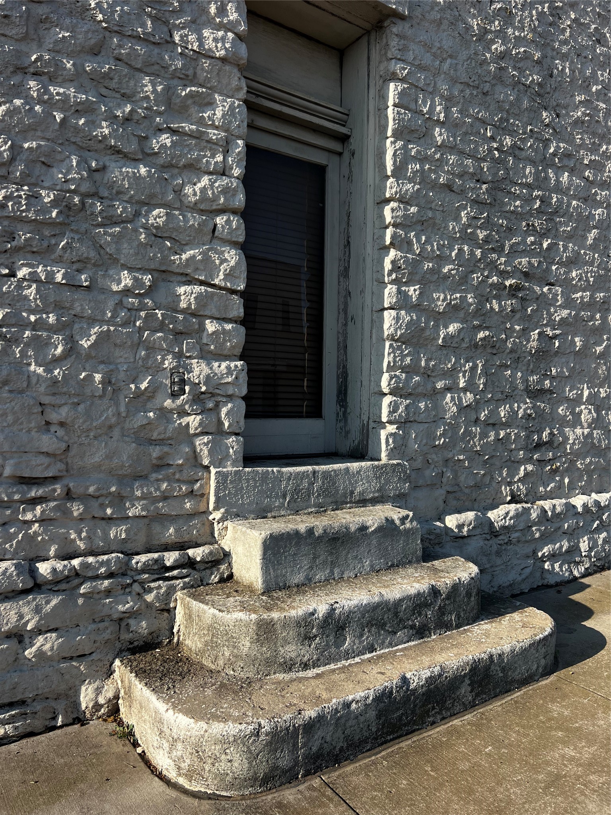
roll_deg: -0.2
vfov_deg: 67.3
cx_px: 306
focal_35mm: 26
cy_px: 408
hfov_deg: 53.1
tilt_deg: +2.1
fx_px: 612
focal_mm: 5.7
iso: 50
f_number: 1.5
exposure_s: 1/2632
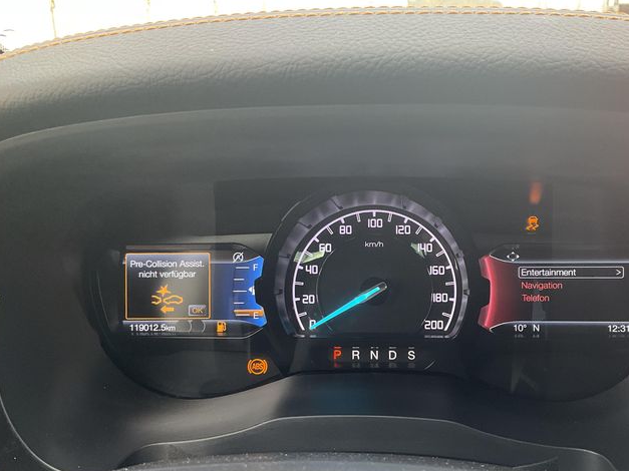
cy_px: 283
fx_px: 672
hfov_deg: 49.7
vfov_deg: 38.5
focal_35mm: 37
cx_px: 391
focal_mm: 3
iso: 80
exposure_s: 1/60
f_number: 1.8
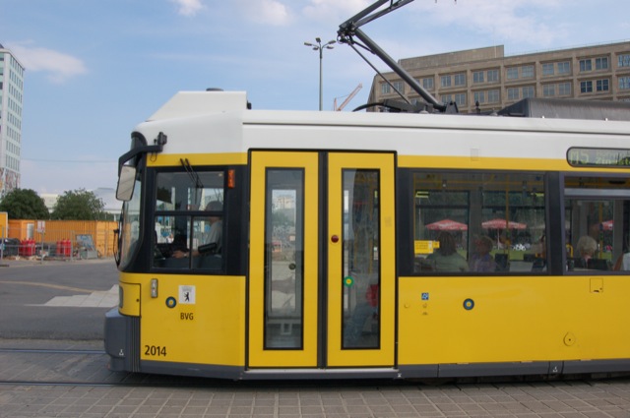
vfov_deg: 47.8
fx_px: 472
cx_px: 315
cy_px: 209
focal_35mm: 27
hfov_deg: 67.4
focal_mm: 18
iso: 400
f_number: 10
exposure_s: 1/400
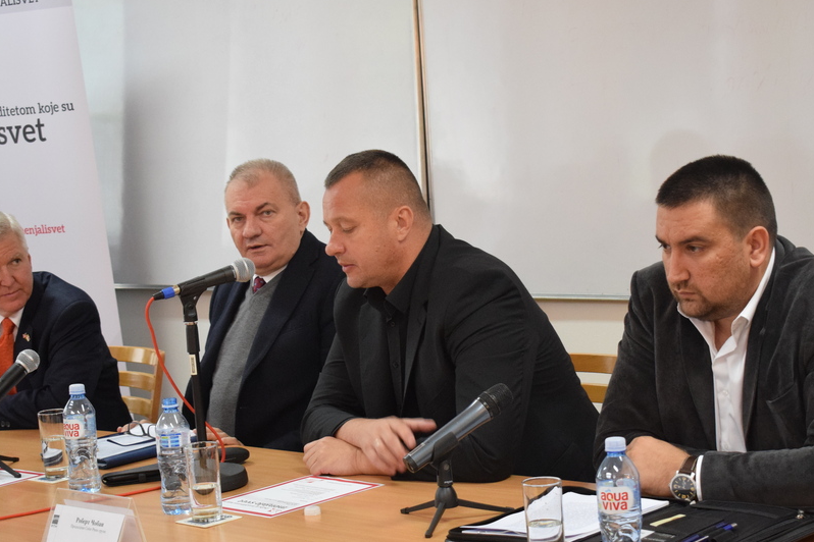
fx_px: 1741
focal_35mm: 77
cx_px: 427
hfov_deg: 26.3
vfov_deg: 17.7
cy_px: 316
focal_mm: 40
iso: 2200
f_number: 4.8
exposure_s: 1/60
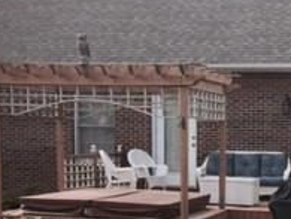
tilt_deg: -7.9
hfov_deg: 20.2
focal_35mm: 95
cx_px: 266
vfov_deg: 15.2
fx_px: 800
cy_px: 247
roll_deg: -1.1
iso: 32
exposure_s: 1/638
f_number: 2.2
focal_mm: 4.15
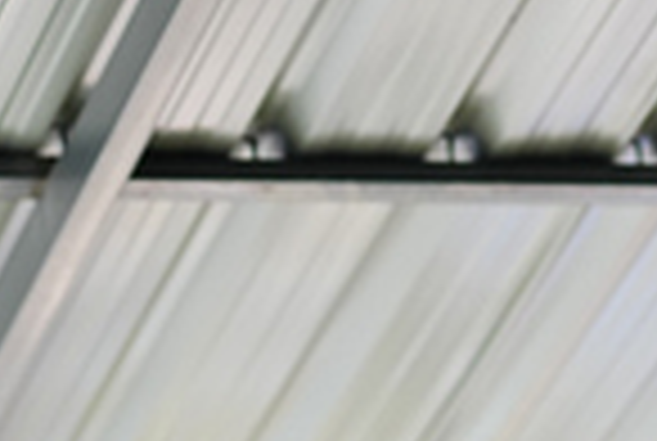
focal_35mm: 421
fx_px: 7699
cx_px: 626
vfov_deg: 3.3
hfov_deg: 4.9
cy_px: -349
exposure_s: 1/1250
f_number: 1.8
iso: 1250
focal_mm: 85
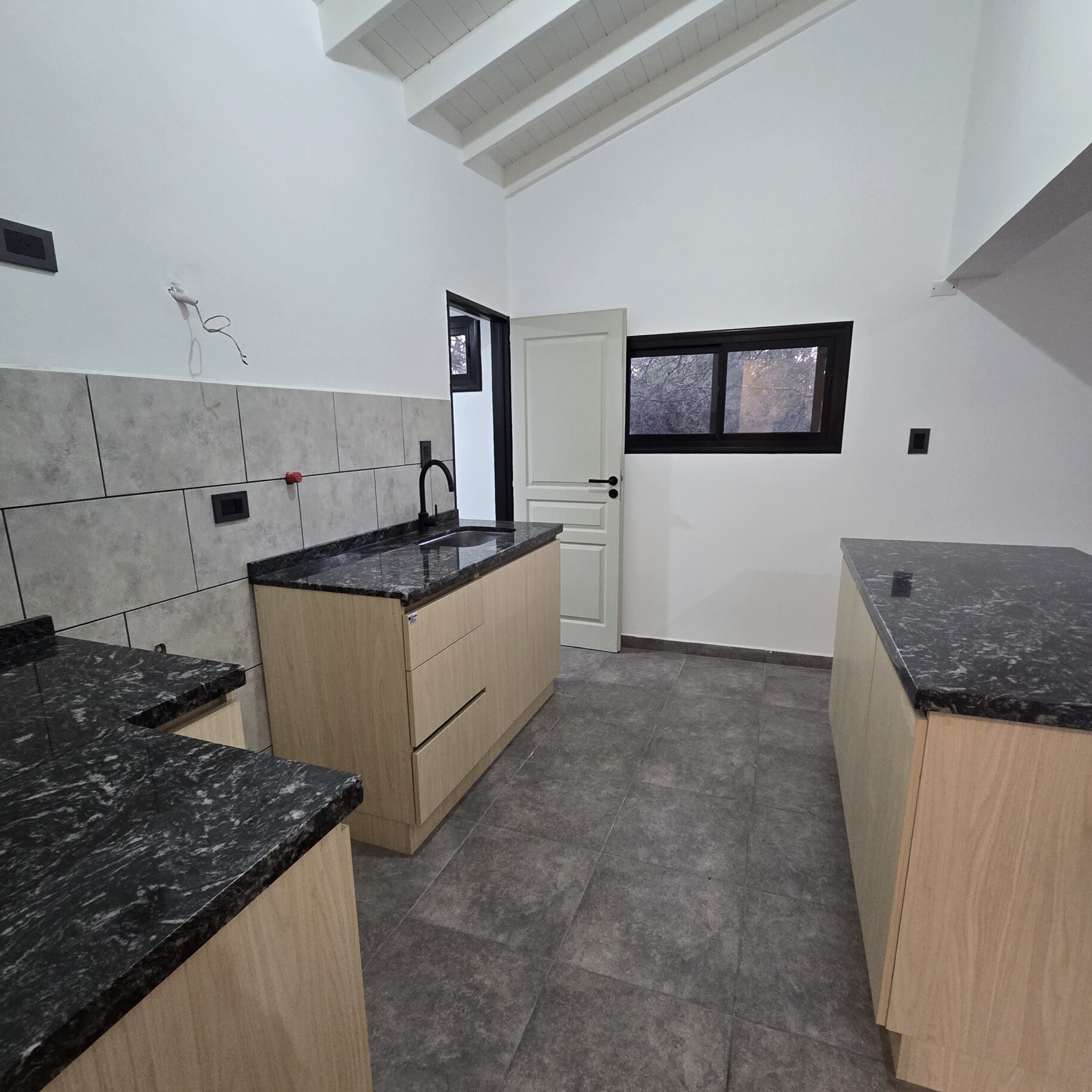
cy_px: 580
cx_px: 538
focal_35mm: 16
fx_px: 571
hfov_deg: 87.4
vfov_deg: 87.3
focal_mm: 2.2
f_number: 2.2
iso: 500
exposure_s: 1/50
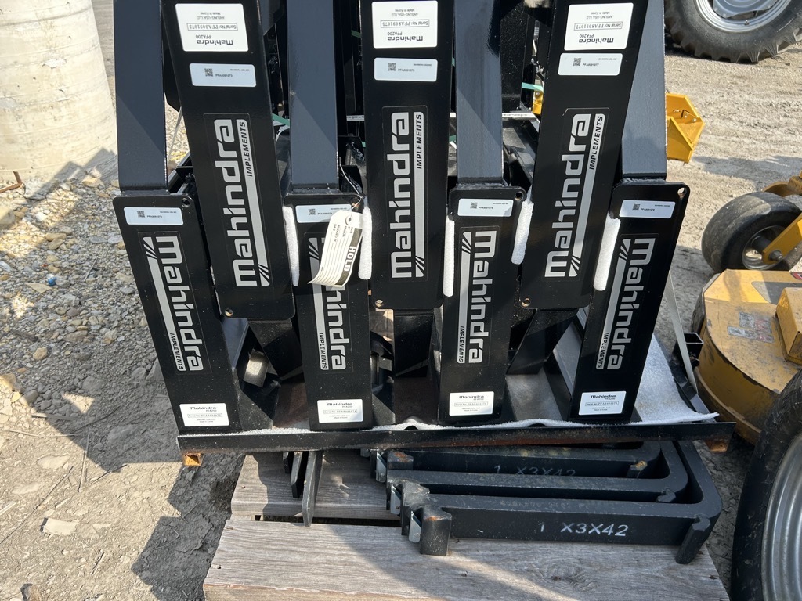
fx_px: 602
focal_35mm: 26
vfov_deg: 53.1
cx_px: 401
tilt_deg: -30.6
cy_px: 300
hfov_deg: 67.3
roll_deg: -0.6
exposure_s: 1/1295
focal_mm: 5.7
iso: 50
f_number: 1.5
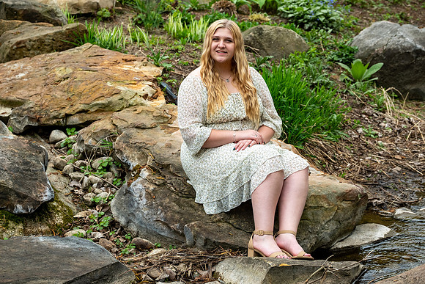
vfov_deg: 13.8
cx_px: 212
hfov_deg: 20.6
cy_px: 142
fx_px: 1169
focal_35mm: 99
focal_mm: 66
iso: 250
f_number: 4
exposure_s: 1/320
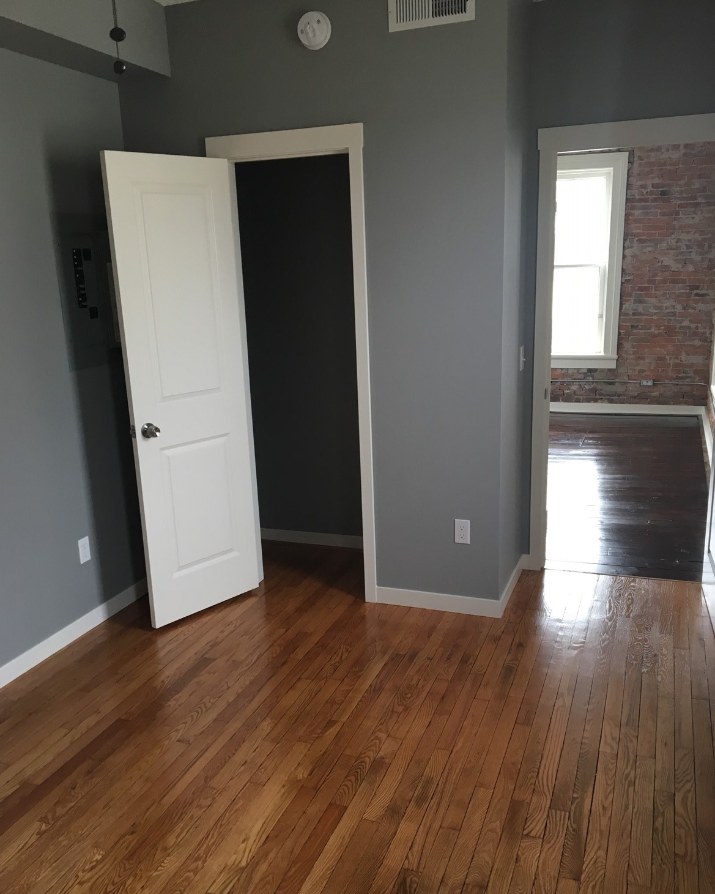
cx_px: 352
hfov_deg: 47.1
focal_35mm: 31
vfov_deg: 57.1
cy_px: 469
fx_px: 820
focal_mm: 4.15
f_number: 2.2
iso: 50
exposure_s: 1/30
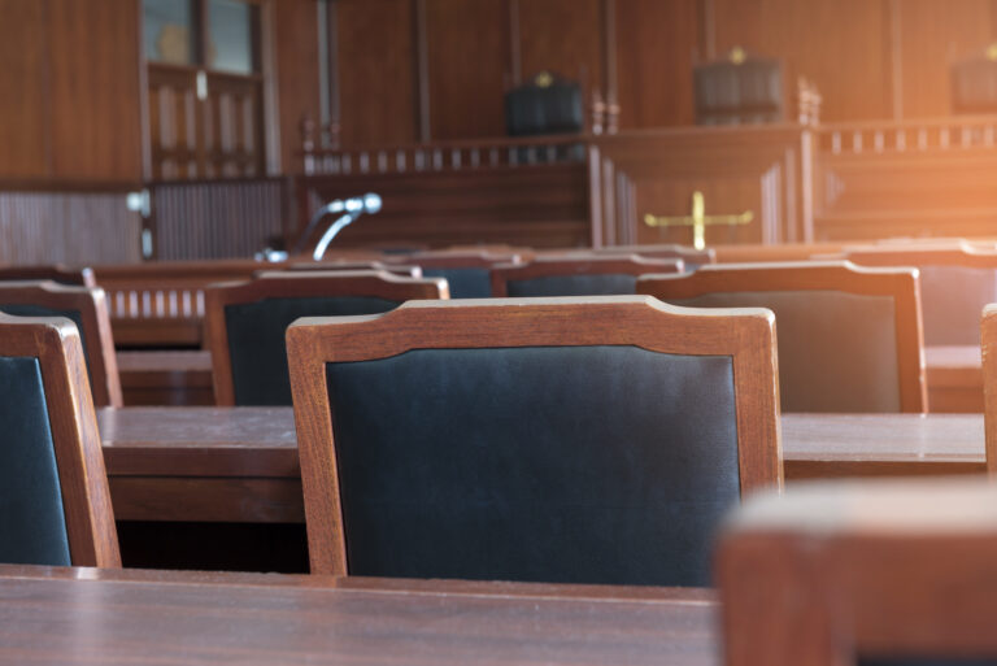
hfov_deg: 28.8
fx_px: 1940
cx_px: 498
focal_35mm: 70
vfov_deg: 19.5
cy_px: 333
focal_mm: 70
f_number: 8
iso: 200
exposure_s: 1/1.67
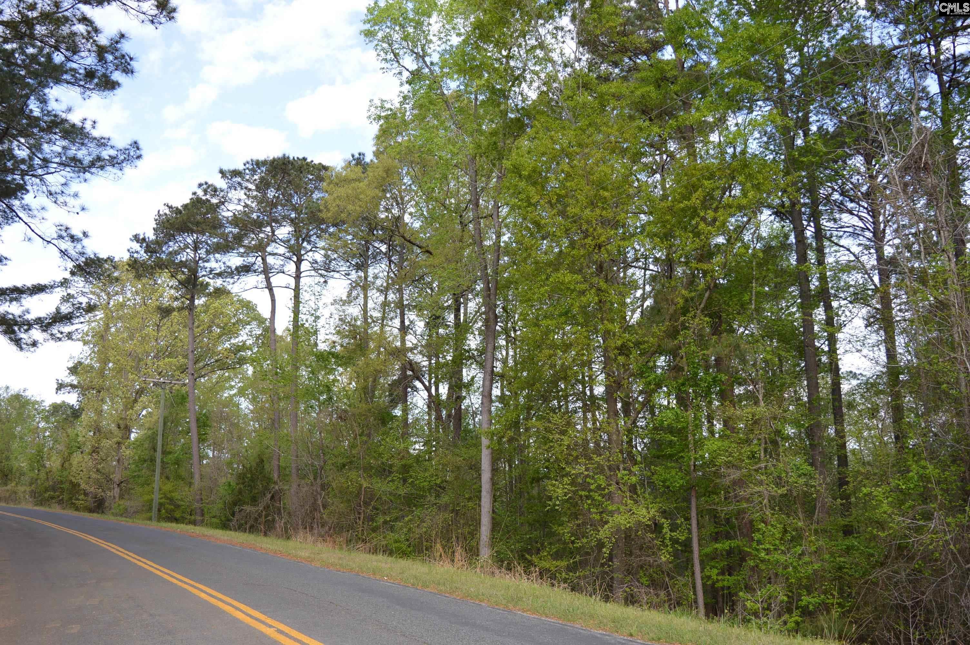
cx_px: 485
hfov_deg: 53.2
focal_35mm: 36
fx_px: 969
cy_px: 322
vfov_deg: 36.8
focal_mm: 24
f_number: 5
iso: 100
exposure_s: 1/200
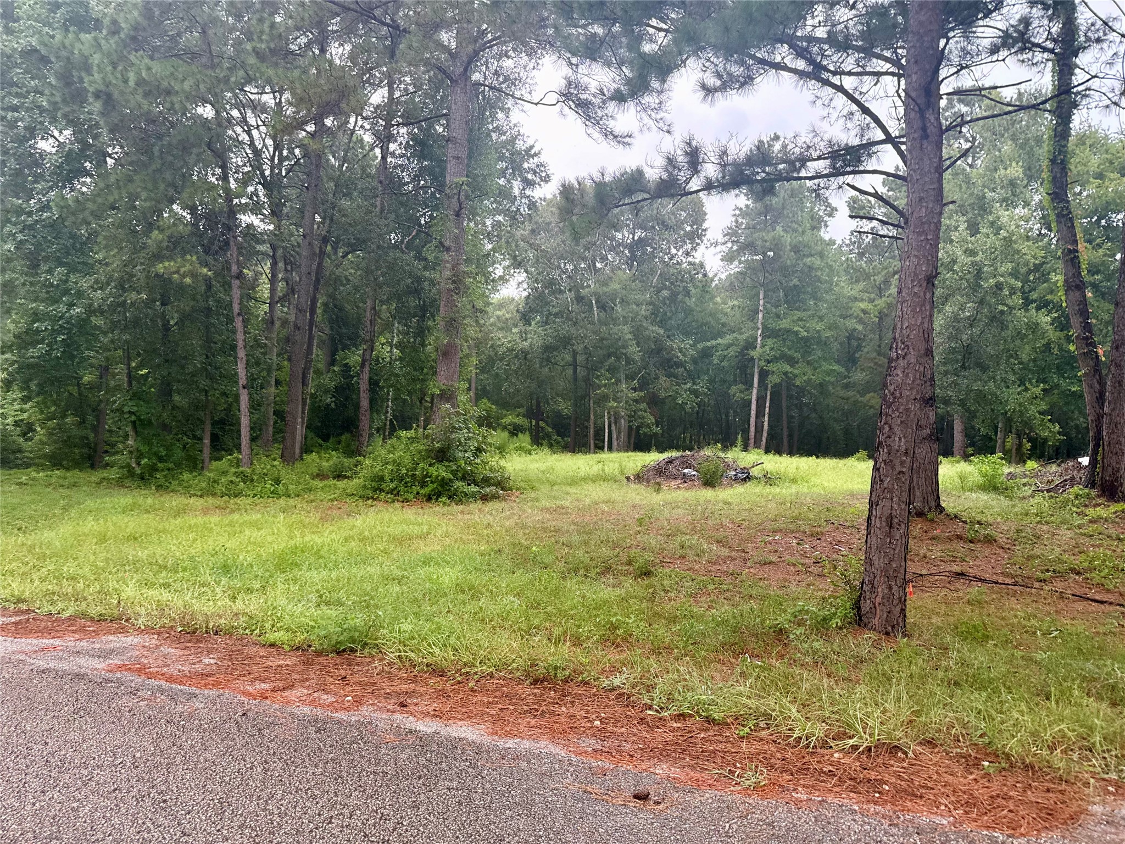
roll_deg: -2.9
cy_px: 422
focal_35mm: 24
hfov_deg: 71.6
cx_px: 562
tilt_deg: +4.2
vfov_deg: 56.8
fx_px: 780
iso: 200
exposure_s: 1/223
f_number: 1.78
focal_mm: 6.76
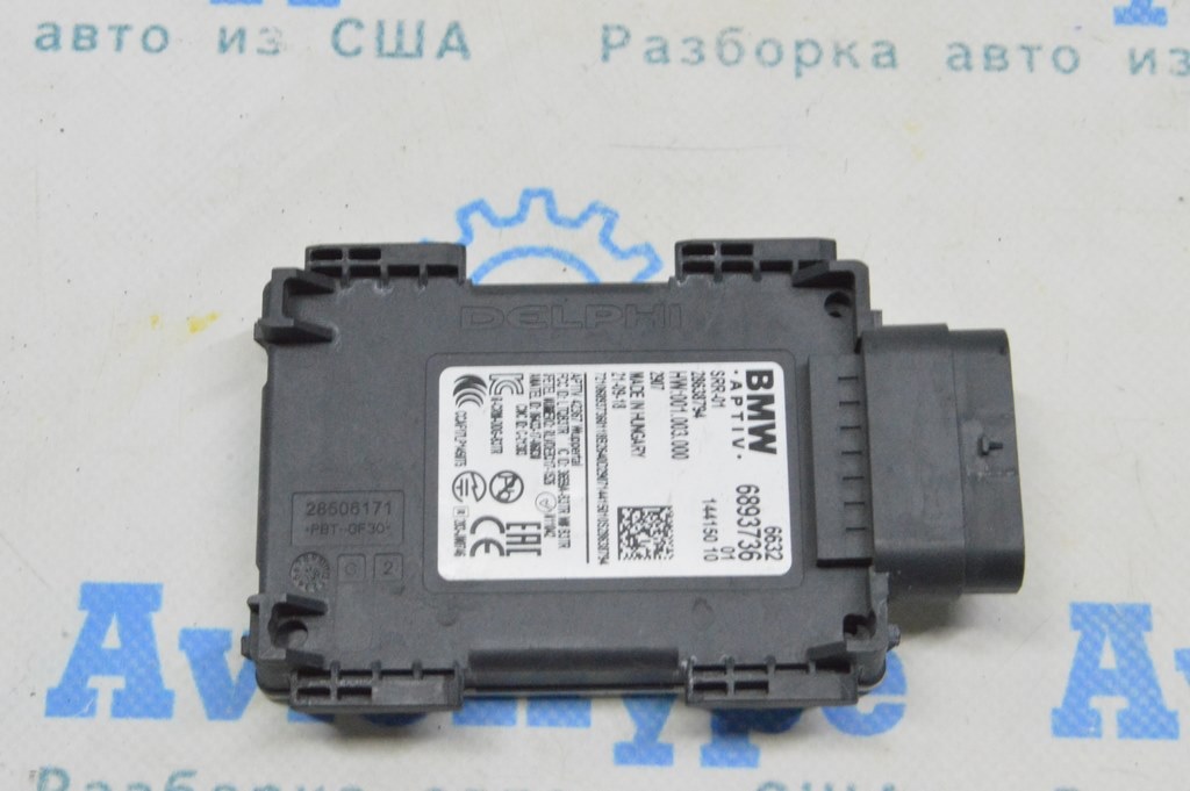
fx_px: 2279
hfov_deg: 29.3
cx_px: 595
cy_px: 396
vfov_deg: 19.7
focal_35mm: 69
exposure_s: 1/20
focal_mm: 46
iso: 6400
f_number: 20
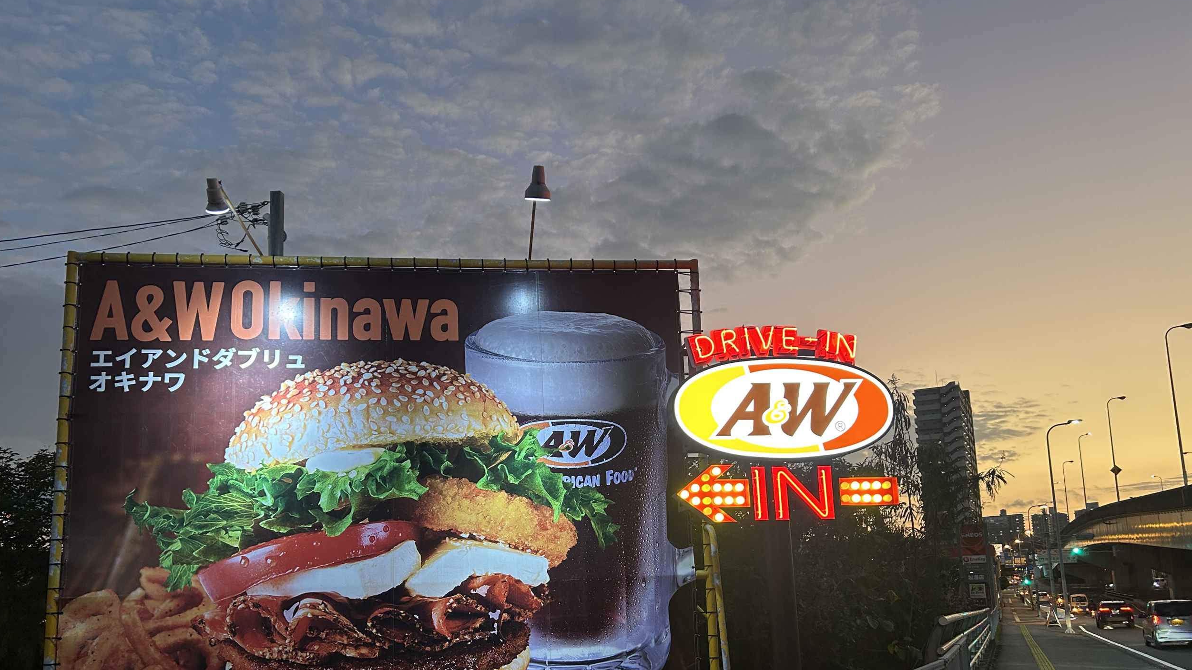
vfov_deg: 39.7
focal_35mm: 29
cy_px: 450
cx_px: 590
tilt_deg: +9.2
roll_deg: +2.1
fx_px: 917
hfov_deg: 66.1
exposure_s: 1/60
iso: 125
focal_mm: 5.7
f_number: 1.5
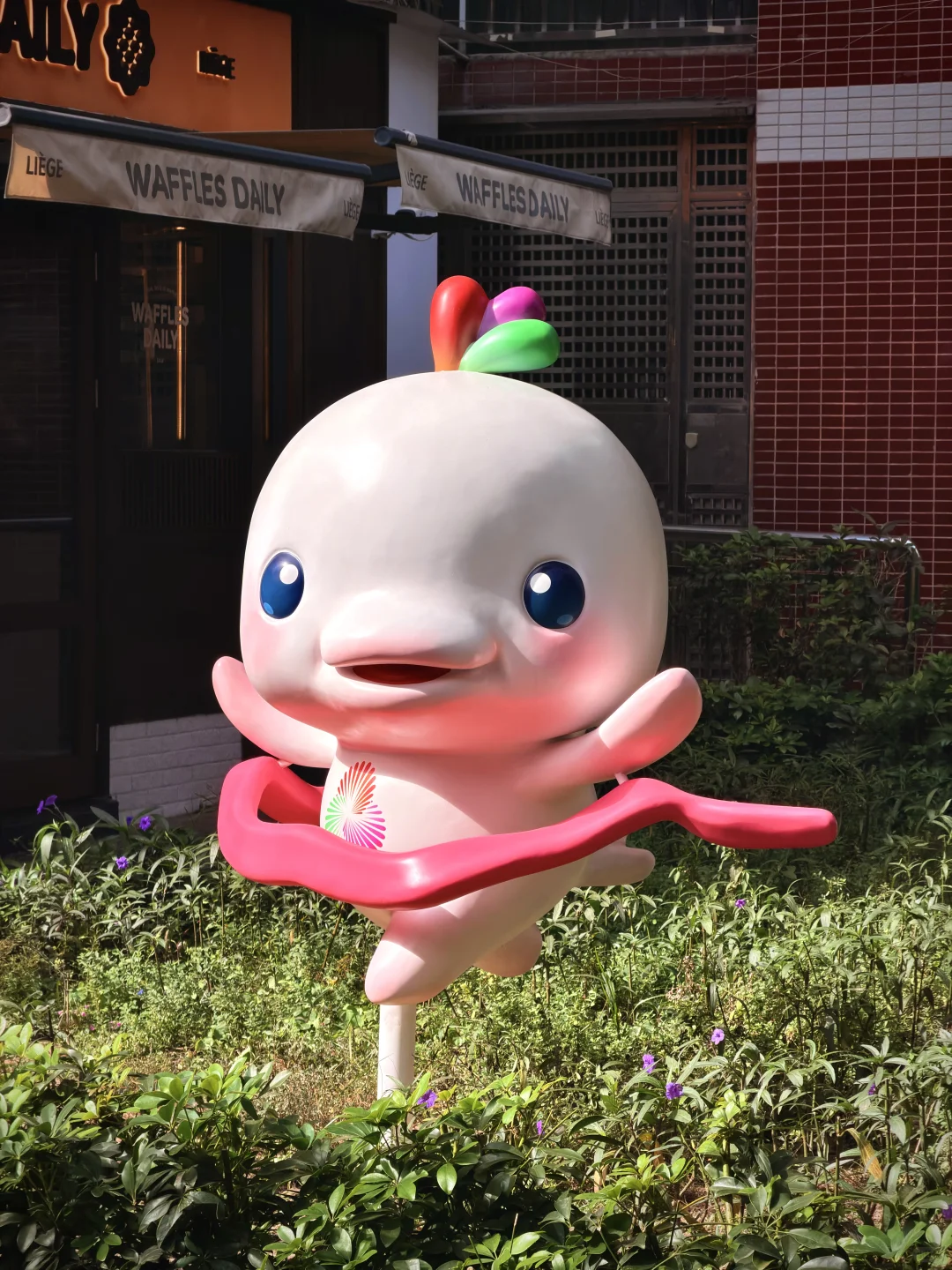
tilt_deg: -2.3
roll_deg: -0.3
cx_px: 476
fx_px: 3667
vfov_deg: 19.6
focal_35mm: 100
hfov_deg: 14.8
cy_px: 635
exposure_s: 1/787
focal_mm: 16.89
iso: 16
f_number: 2.8
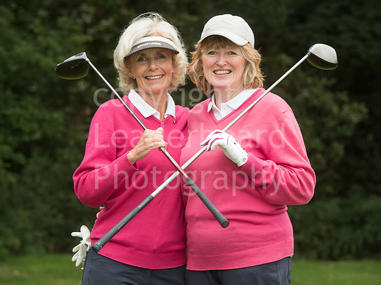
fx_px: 2032
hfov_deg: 10.7
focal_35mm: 185
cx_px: 180
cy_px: 130
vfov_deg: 8.0
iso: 800
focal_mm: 155
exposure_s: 1/200
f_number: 6.3
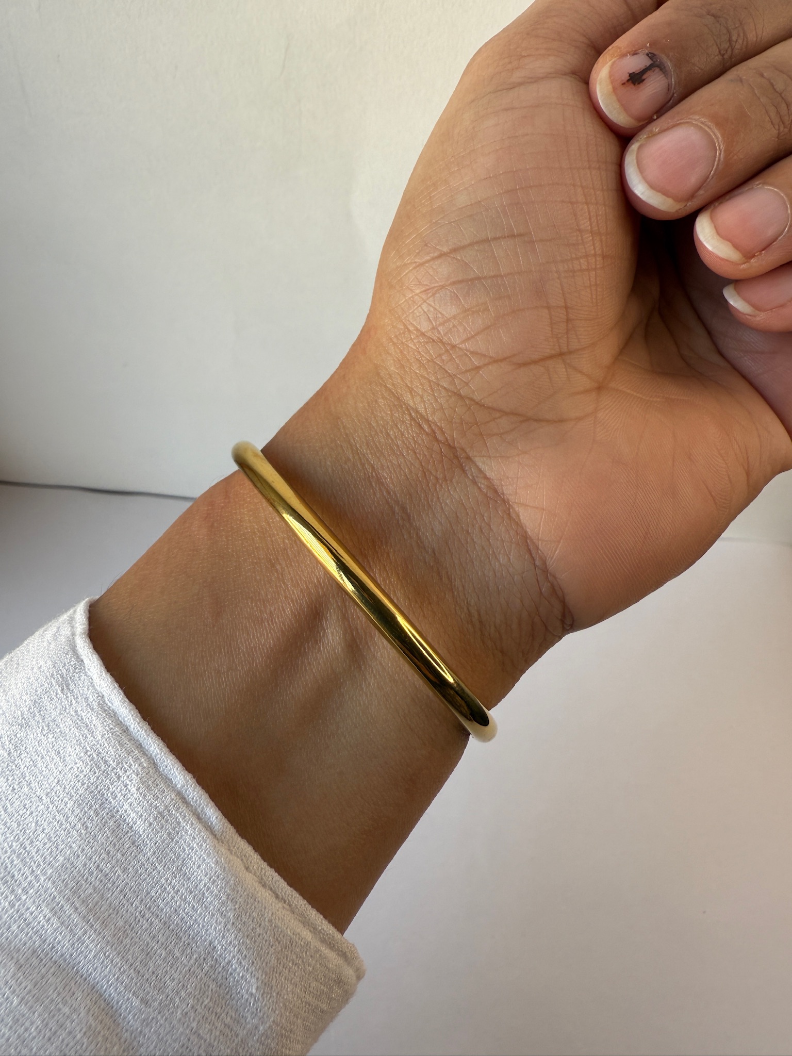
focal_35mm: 24
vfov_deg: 71.6
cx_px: 396
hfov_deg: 56.8
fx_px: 732
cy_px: 528
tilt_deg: -54.8
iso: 50
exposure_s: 1/99
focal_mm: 2.22
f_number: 2.2
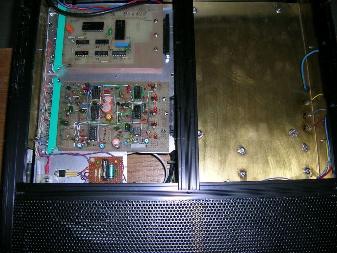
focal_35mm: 35
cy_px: 126
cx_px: 168
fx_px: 341
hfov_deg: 52.6
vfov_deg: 40.7
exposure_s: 1/60.1
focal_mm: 5.4
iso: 50
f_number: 2.8
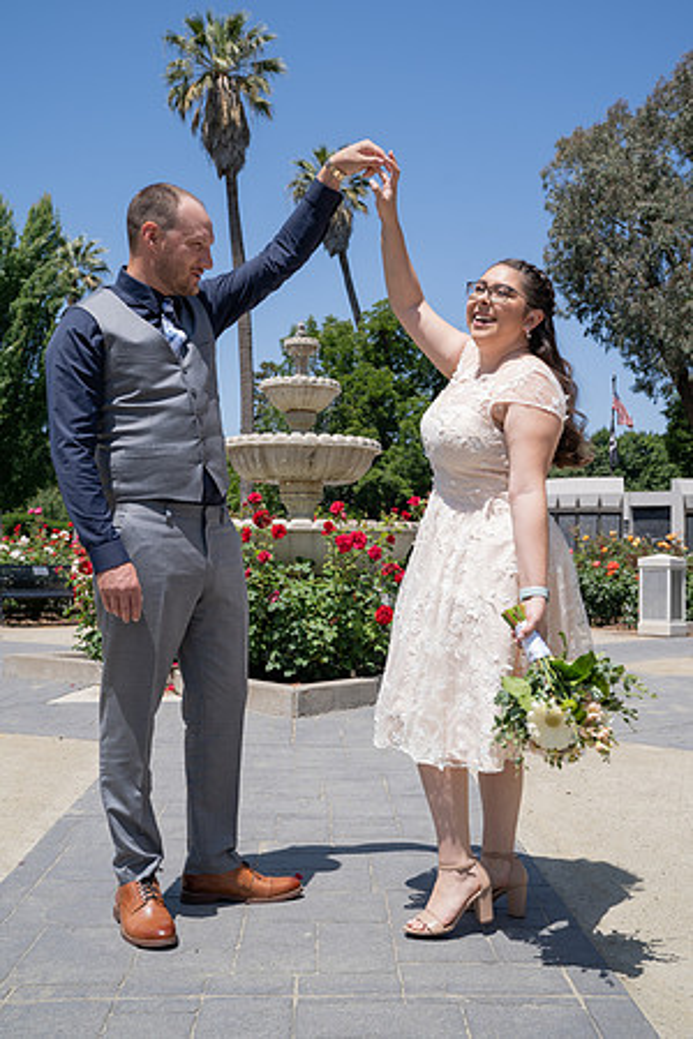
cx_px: 346
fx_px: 1126
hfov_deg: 34.2
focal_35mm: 39
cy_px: 520
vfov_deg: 49.6
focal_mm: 39
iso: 100
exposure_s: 1/320
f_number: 5.6
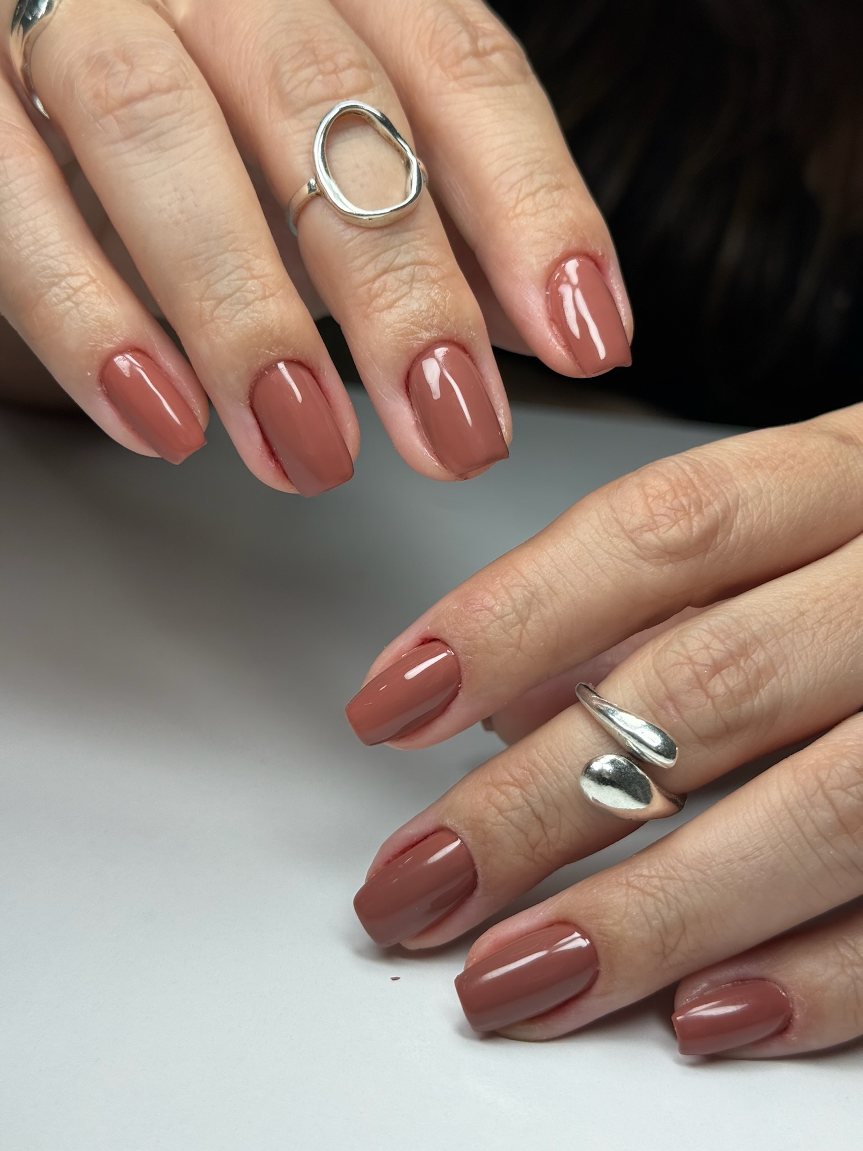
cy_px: 576
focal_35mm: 48
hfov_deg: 30.3
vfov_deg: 39.7
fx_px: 1596
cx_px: 432
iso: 64
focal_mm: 6.76
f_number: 1.78
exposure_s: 1/837
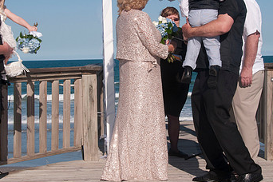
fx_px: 675
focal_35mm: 89
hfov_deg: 22.9
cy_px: 63
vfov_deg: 15.3
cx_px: 140
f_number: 14
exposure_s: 1/250
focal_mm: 35
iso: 100
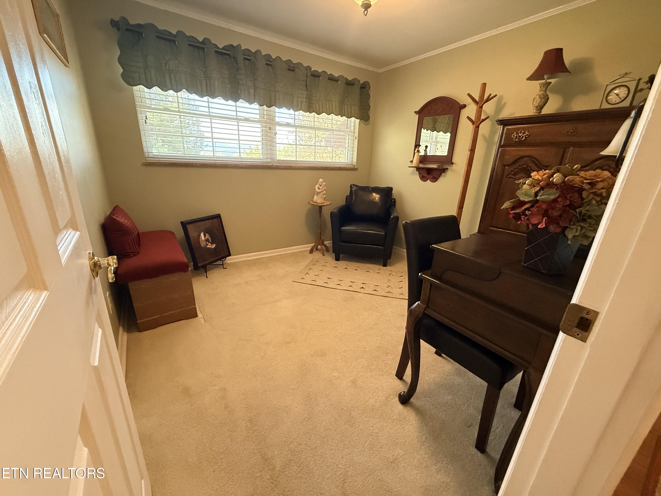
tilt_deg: -17.6
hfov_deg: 102.1
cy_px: 248
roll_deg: -2.5
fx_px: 267
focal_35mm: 14
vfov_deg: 85.7
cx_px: 330
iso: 640
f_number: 2.2
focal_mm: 2.22
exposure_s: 1/120
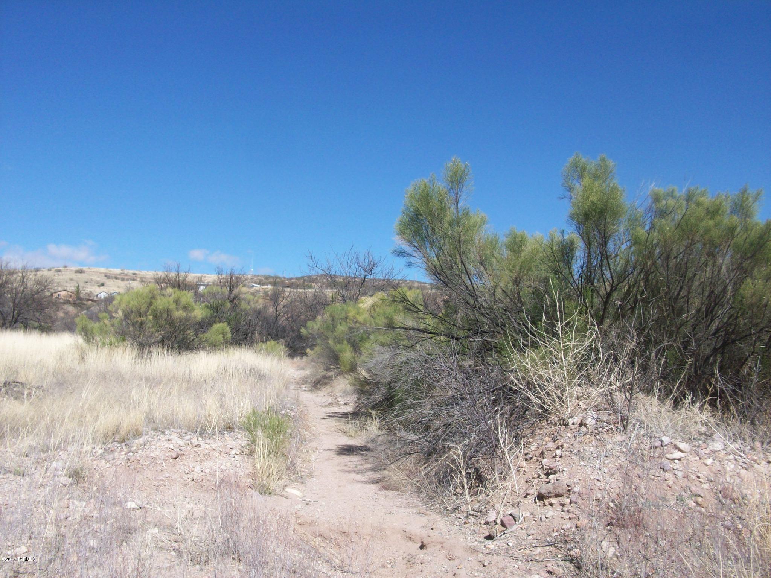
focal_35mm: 34
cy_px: 289
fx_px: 757
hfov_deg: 54.0
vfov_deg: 41.8
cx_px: 386
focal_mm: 5.7
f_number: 5.5
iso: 64
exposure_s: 1/357
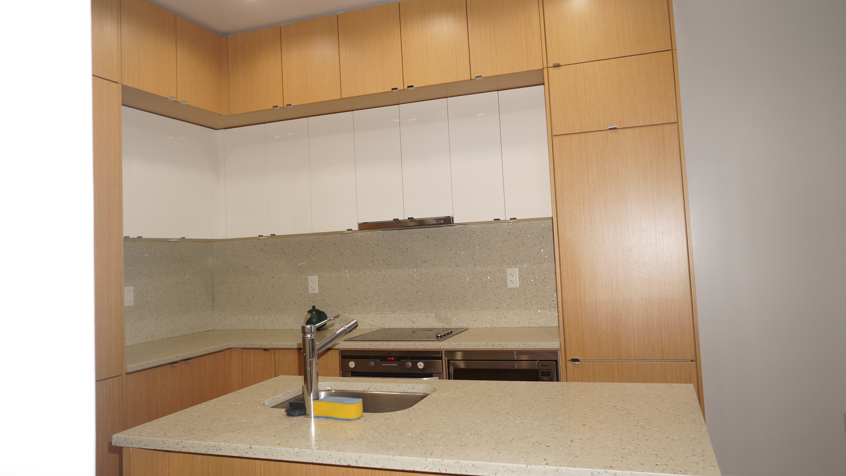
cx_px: 424
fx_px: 606
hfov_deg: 69.9
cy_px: 221
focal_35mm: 27
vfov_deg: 42.9
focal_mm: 16
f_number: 4
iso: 200
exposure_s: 1/60
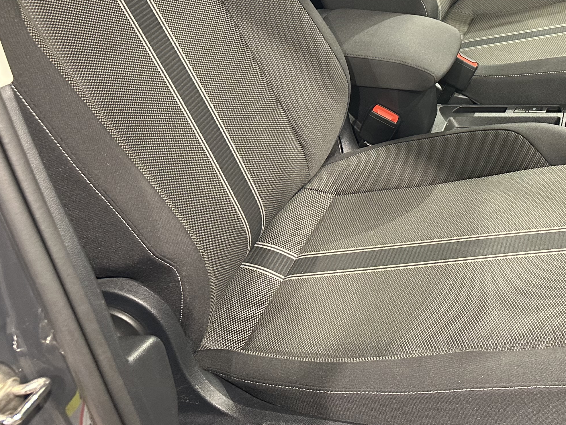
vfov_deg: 28.5
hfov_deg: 36.5
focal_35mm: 49
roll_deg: +0.7
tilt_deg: -26.2
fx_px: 801
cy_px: 40
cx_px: 510
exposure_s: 1/50
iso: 320
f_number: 1.78
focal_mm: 6.86
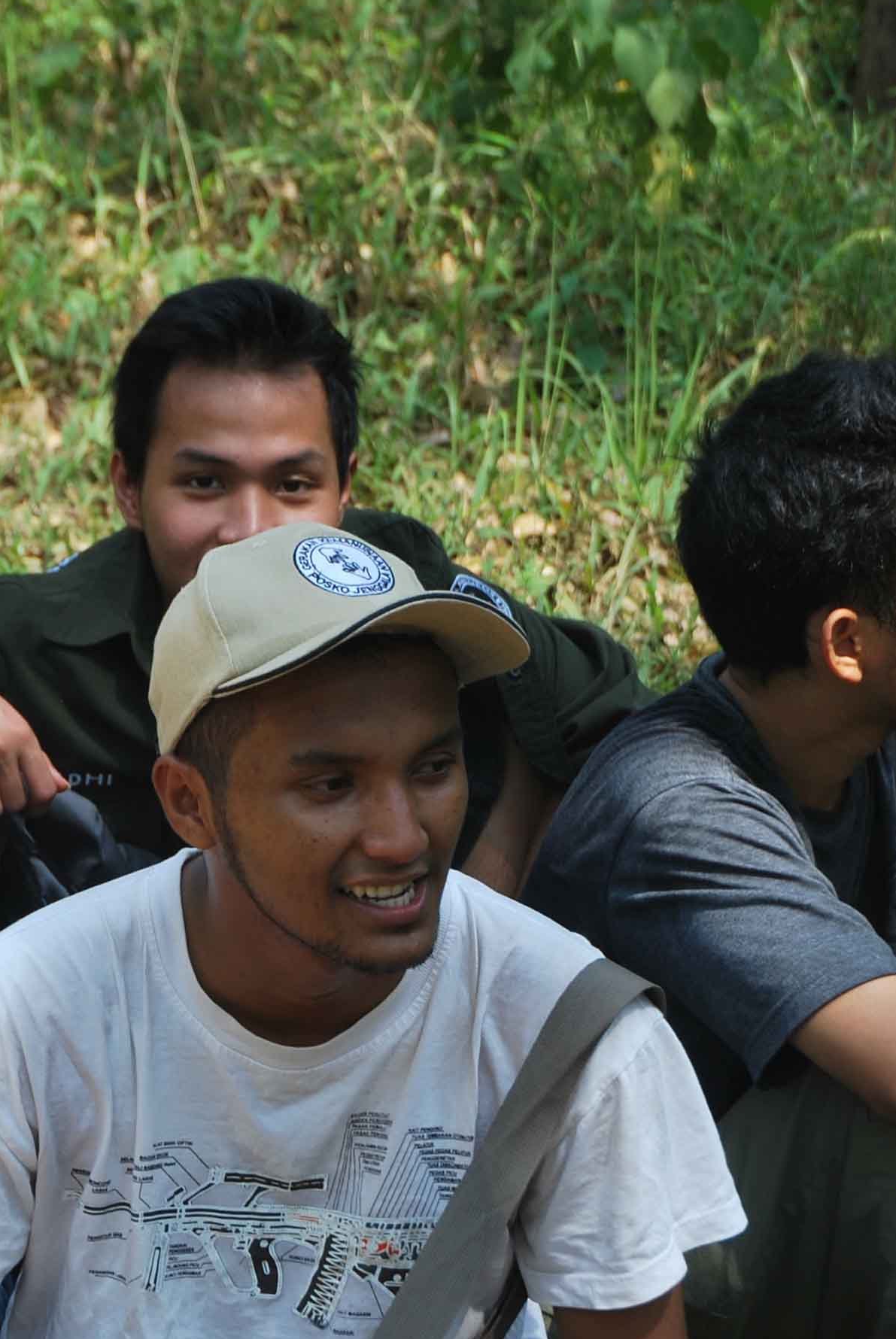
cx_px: 155
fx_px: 4617
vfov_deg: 16.4
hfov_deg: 11.0
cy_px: 1053
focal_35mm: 124
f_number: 5.6
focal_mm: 38
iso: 100
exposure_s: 1/125
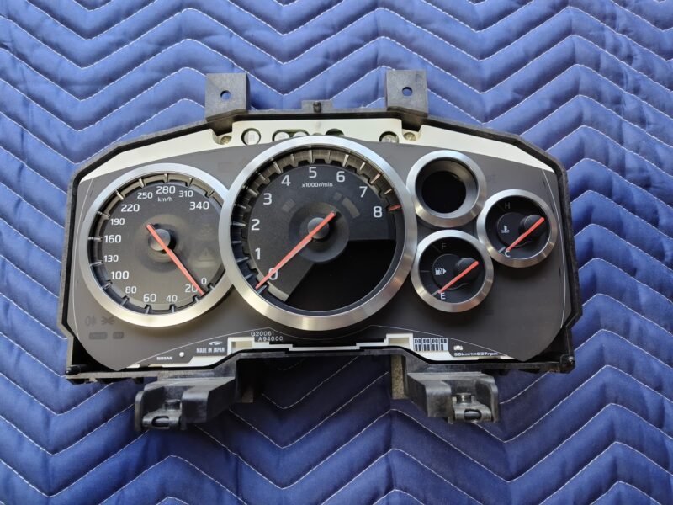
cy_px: 252
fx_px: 447
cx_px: 336
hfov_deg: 73.9
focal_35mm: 23
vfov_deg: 58.9
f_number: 1.9
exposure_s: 1/120
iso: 208
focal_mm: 5.5
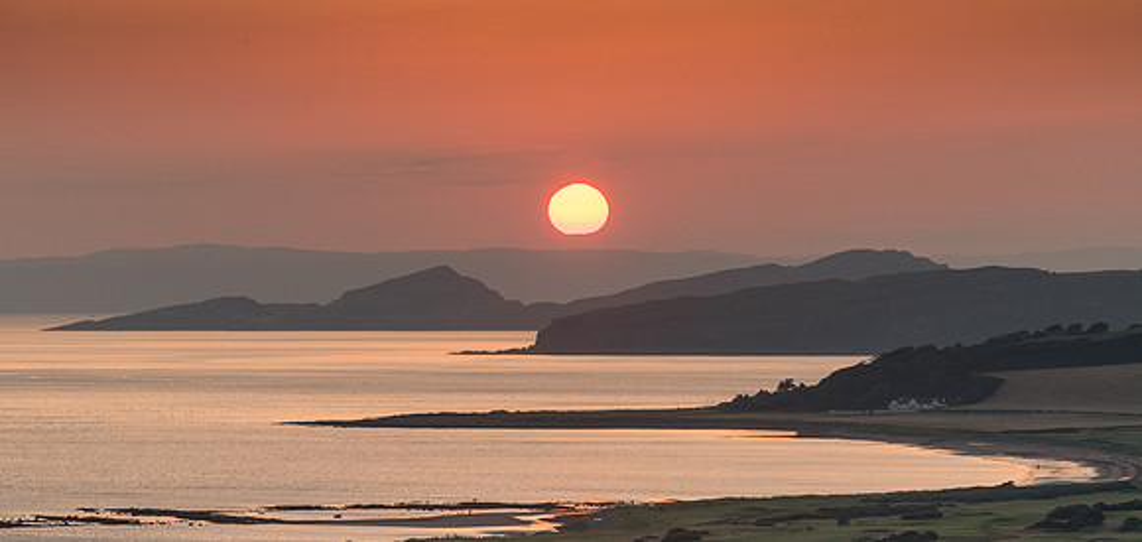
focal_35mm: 217
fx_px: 6343
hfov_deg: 10.3
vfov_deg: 4.9
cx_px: 571
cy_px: 381
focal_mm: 200
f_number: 13
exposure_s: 1/200
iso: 320
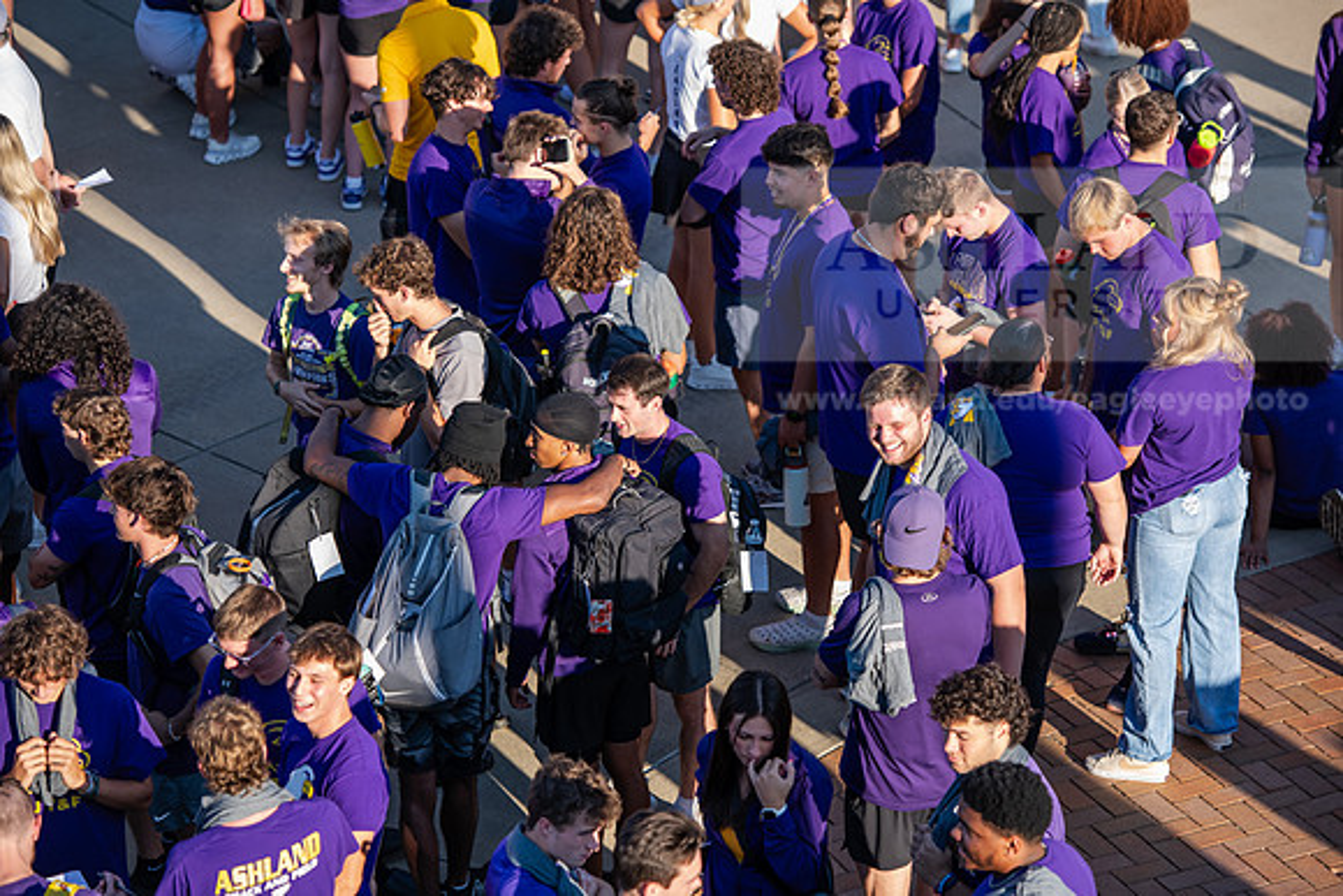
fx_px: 4851
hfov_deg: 15.8
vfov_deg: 10.6
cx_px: 672
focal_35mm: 130
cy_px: 448
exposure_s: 1/800
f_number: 3.5
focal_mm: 130
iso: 250
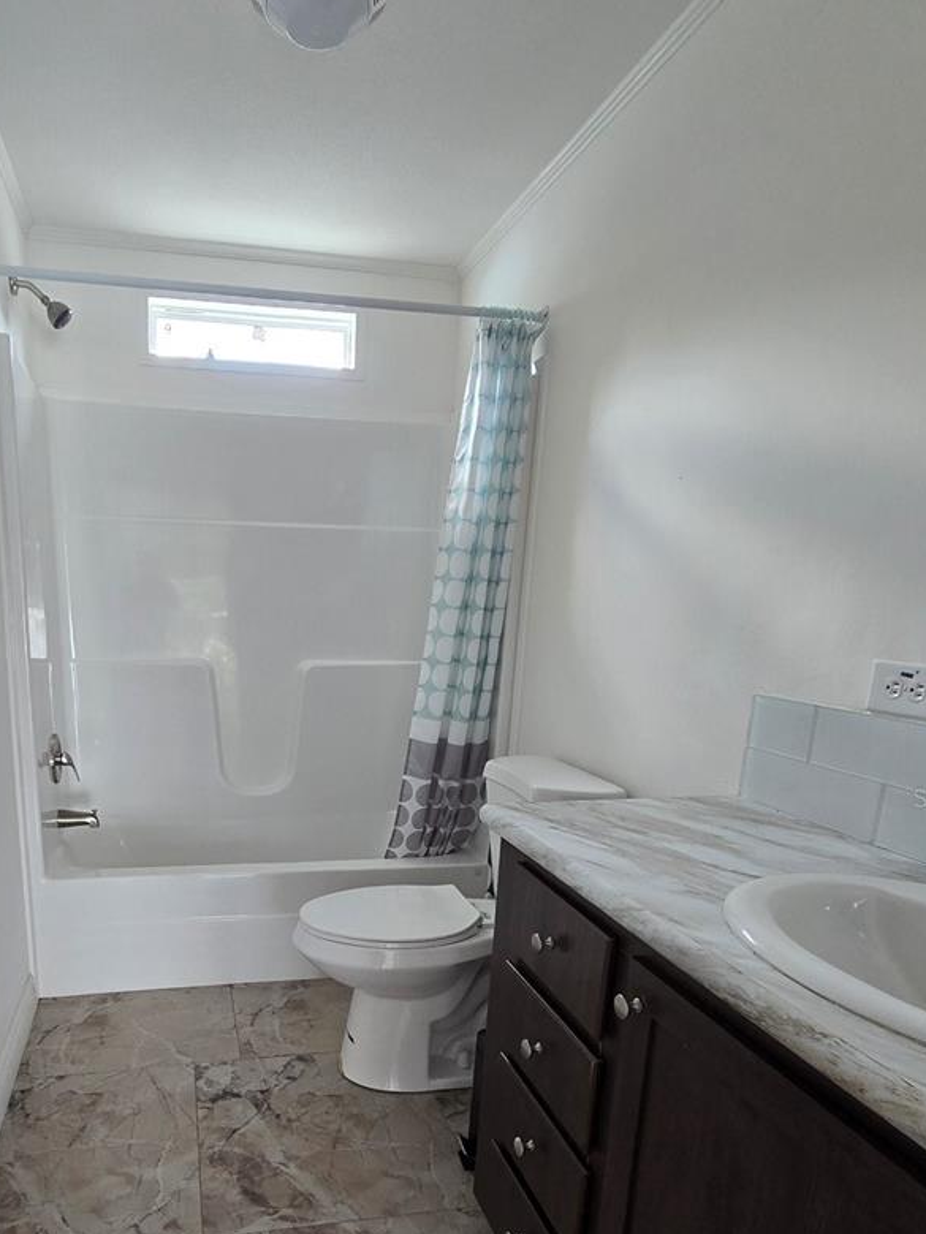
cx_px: 313
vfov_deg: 79.7
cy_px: 797
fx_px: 713
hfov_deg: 64.4
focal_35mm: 20
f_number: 2.2
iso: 160
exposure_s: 1/60
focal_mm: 2.2
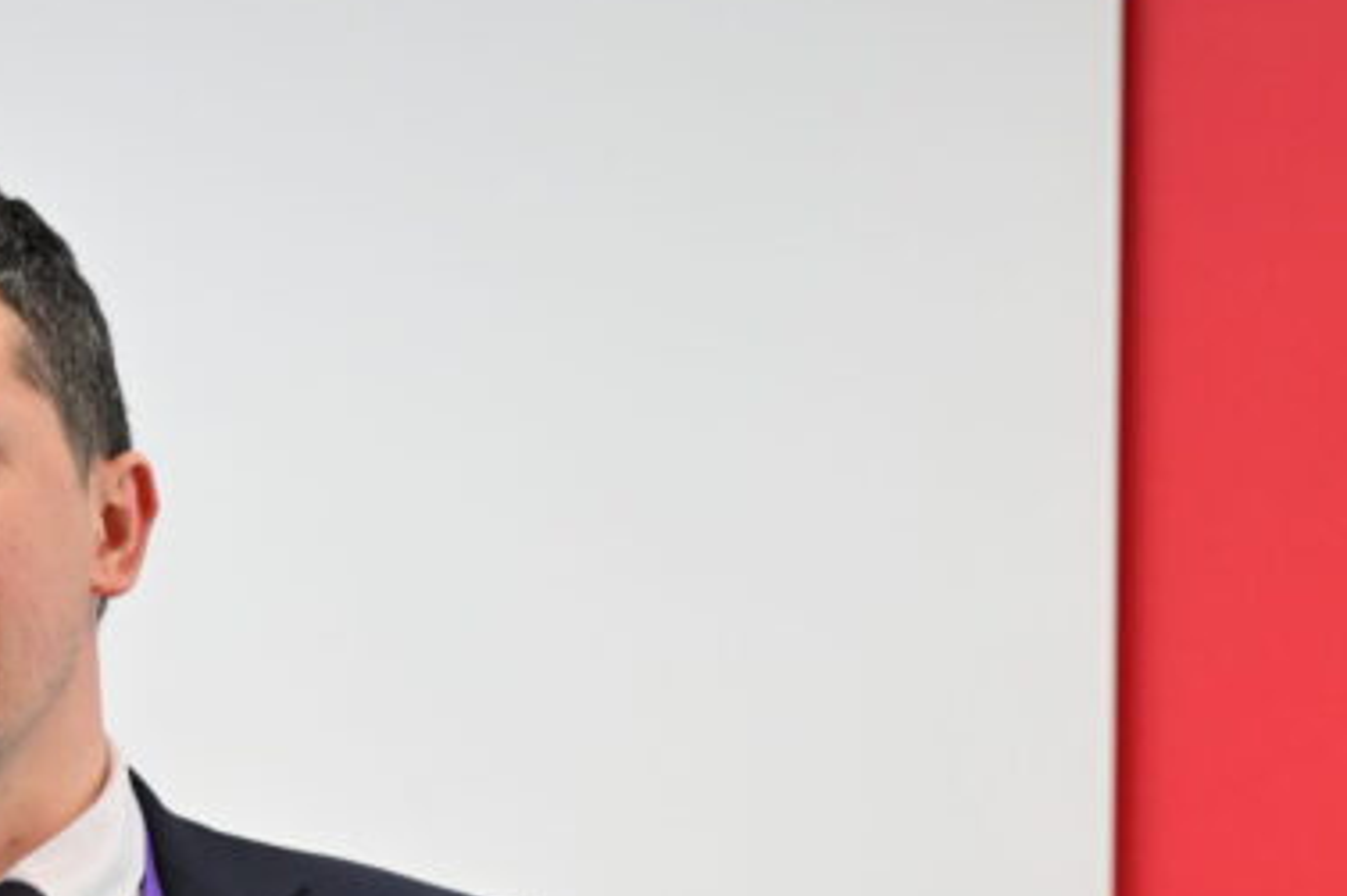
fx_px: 8751
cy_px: 807
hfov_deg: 8.8
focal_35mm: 234
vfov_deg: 5.9
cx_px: 339
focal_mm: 84
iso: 2000
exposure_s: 1/200
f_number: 2.8
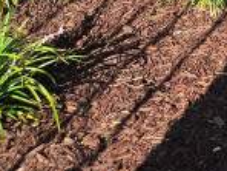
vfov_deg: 10.2
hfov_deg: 13.6
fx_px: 813
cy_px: -257
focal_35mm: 124
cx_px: 451
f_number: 1.8
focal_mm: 5.4
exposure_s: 1/1690
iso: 25
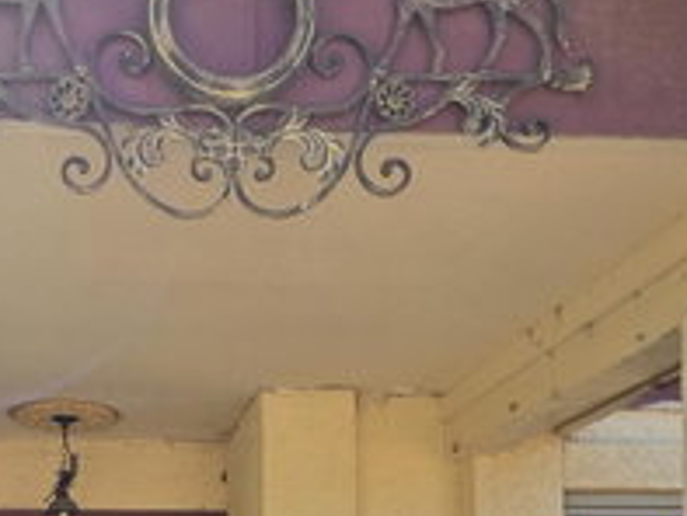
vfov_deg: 27.1
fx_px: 894
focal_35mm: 45
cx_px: 146
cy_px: 668
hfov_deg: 40.5
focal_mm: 2.2
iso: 50
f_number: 2.2
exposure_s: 1/1354
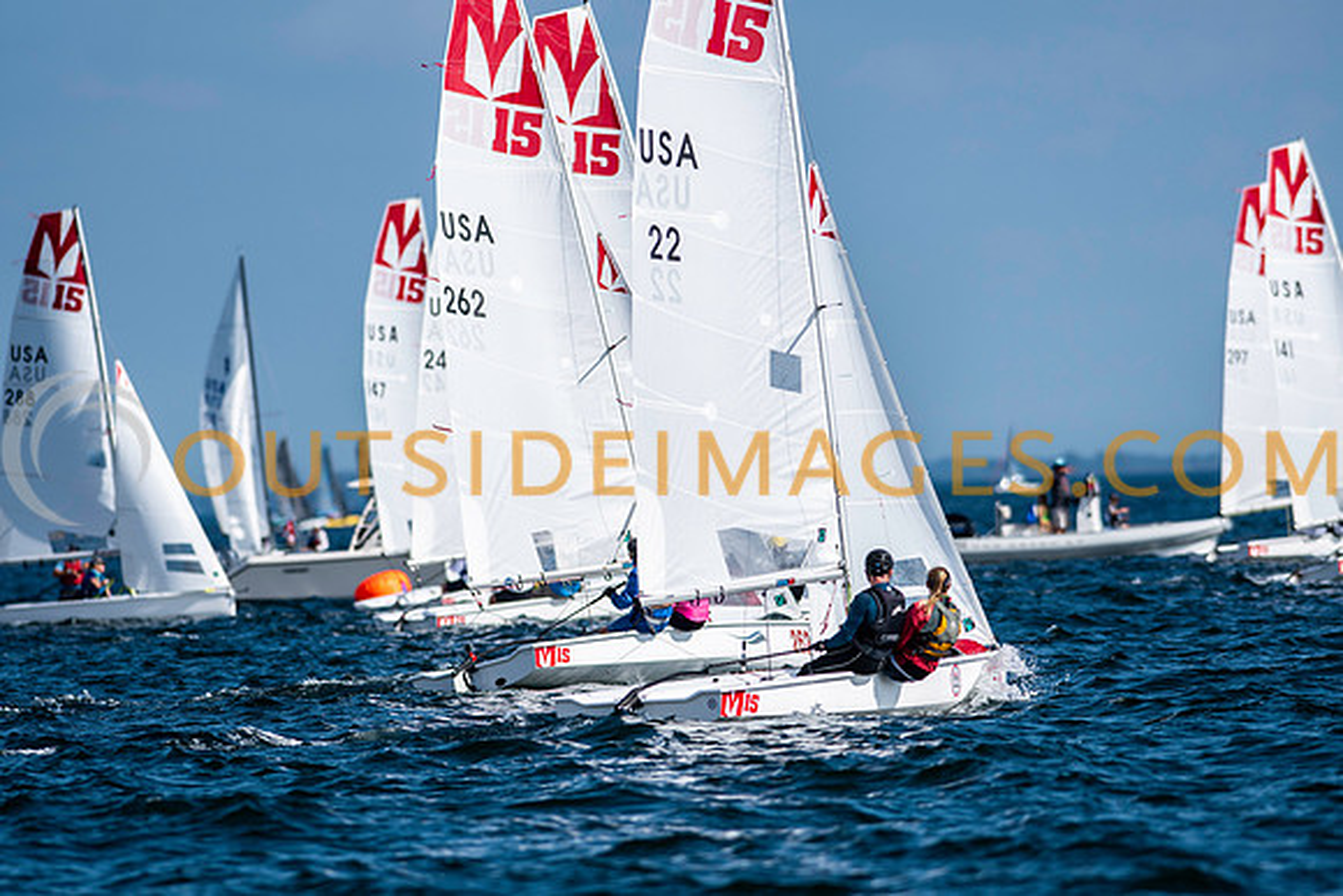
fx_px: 16791
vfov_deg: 3.1
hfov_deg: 4.6
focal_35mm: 450
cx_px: 672
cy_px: 448
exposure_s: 1/4000
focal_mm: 300
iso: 200
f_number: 5
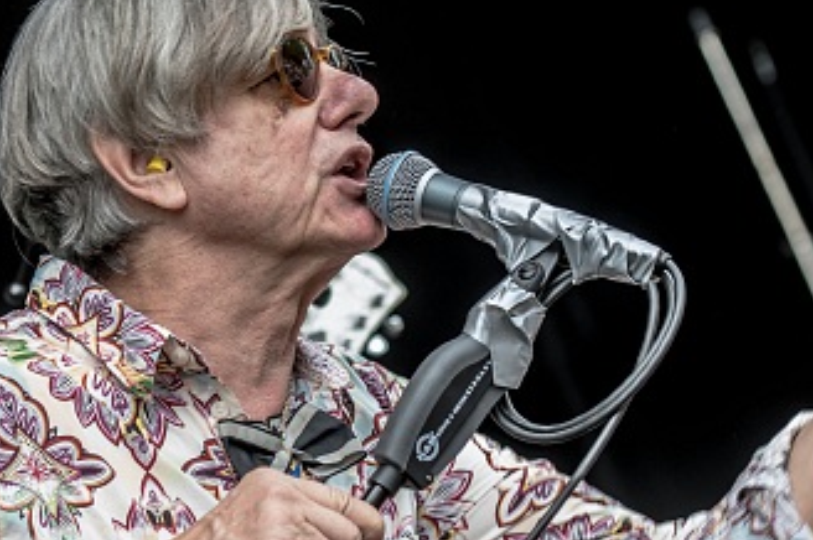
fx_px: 7064
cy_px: 243
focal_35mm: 313
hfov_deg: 6.6
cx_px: 280
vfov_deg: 4.4
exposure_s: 1/100
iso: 64
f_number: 4
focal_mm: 95
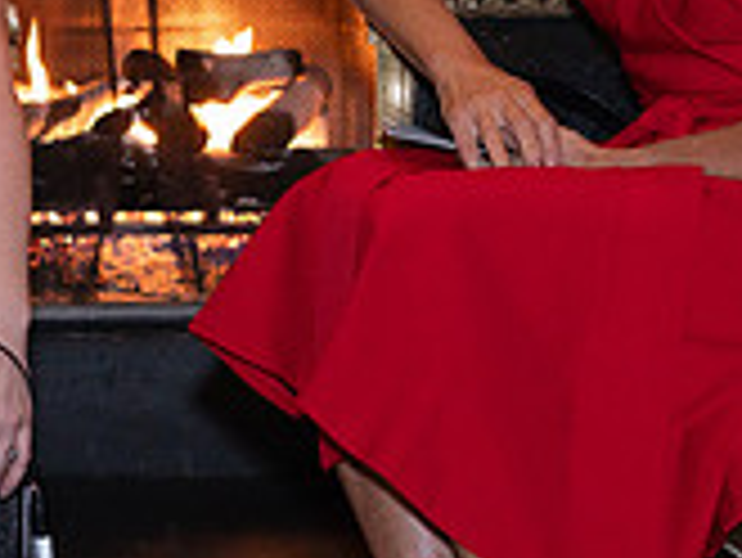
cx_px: 162
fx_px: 3625
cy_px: -47
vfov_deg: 8.7
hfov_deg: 11.6
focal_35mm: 169
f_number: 2.8
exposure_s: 1/100
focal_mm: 50
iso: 800
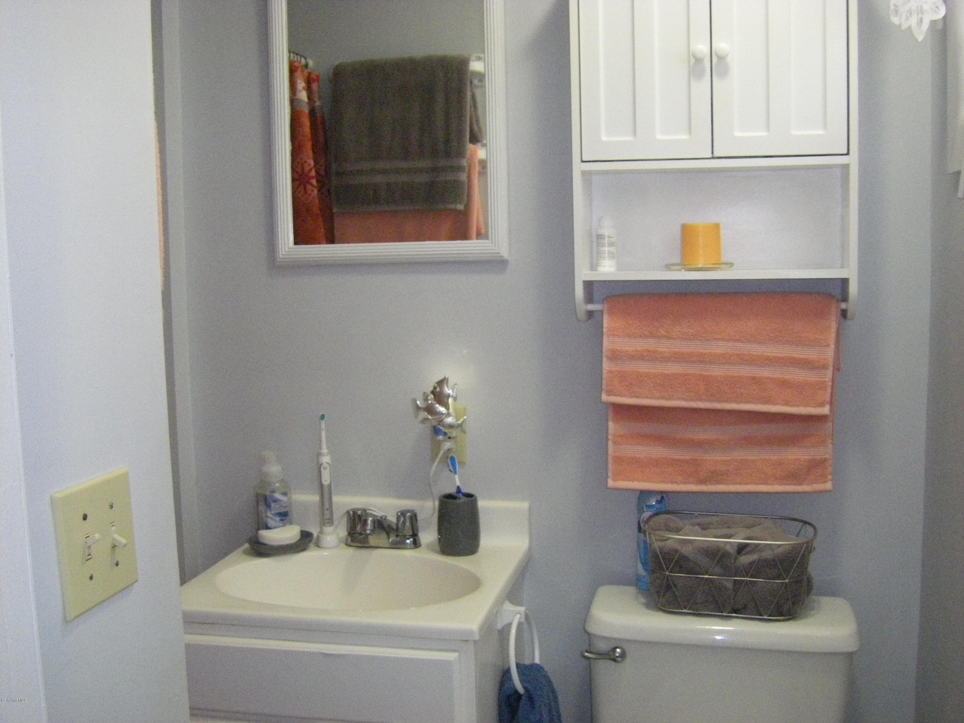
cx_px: 482
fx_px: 1058
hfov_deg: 49.0
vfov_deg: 37.7
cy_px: 362
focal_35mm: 38
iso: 800
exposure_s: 1/50
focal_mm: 6.3
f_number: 3.5
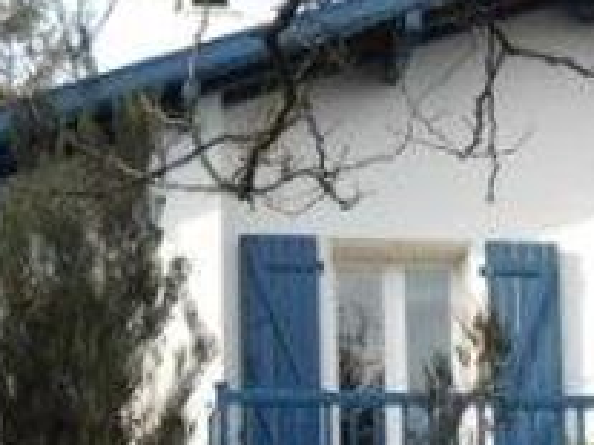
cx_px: 511
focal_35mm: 119
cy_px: 525
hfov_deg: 16.4
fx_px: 2041
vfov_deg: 12.2
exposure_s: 1/201
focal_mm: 6.72
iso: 64
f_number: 3.1
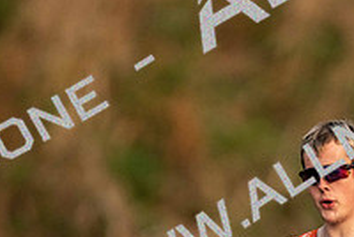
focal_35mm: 1738
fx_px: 17115
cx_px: 294
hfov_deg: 1.2
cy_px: 312
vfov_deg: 0.8
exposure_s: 1/2500
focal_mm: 600
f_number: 4
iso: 2800
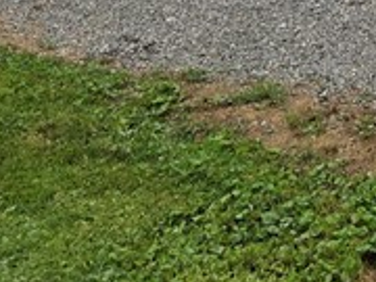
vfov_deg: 9.4
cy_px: -514
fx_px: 1423
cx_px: 522
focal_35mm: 131
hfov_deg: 14.3
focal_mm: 5.4
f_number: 1.8
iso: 80
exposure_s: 1/6839
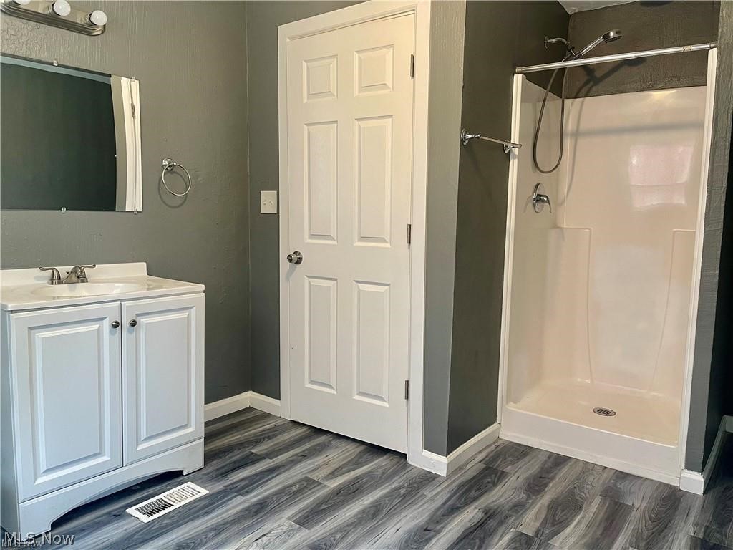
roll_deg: -1.1
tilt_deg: -7.3
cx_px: 366
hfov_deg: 69.4
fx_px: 529
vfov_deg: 54.9
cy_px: 275
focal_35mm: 25
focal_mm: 5.1
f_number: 1.6
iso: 125
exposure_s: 1/60
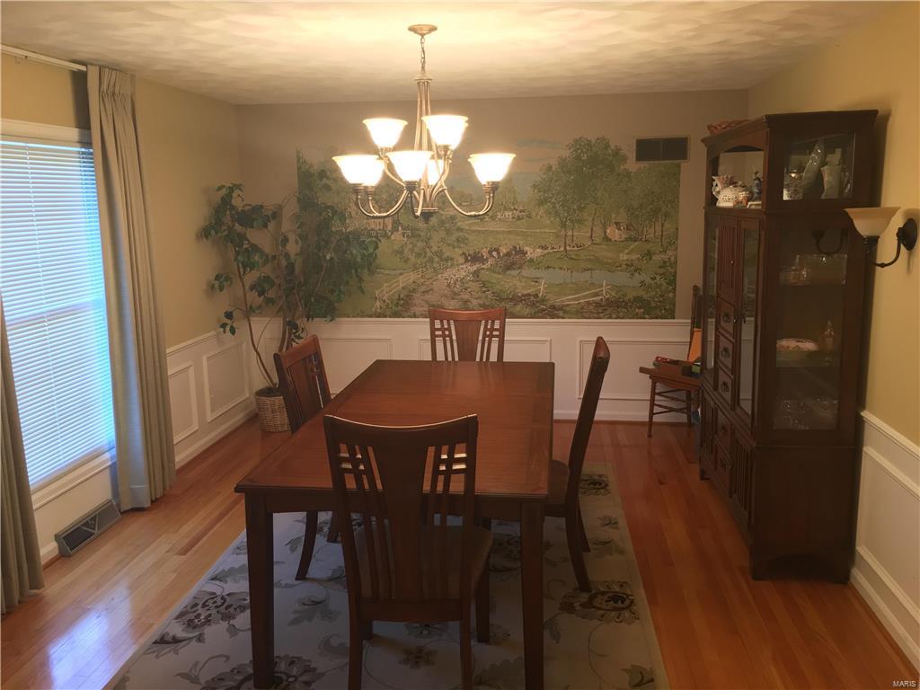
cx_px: 460
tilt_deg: -10.0
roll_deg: +0.3
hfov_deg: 61.7
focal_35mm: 29
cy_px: 345
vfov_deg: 48.2
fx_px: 771
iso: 80
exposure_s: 1/30
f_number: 2.2
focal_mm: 4.15
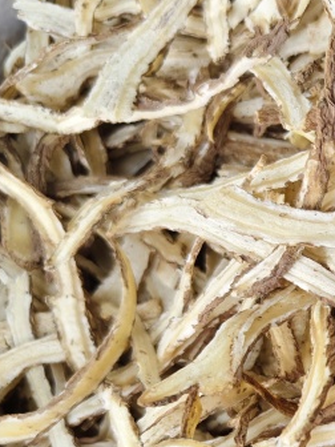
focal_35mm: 73
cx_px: 506
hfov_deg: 17.9
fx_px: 942
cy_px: 360
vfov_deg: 26.2
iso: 135
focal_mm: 5.56
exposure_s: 1/100
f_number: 1.88
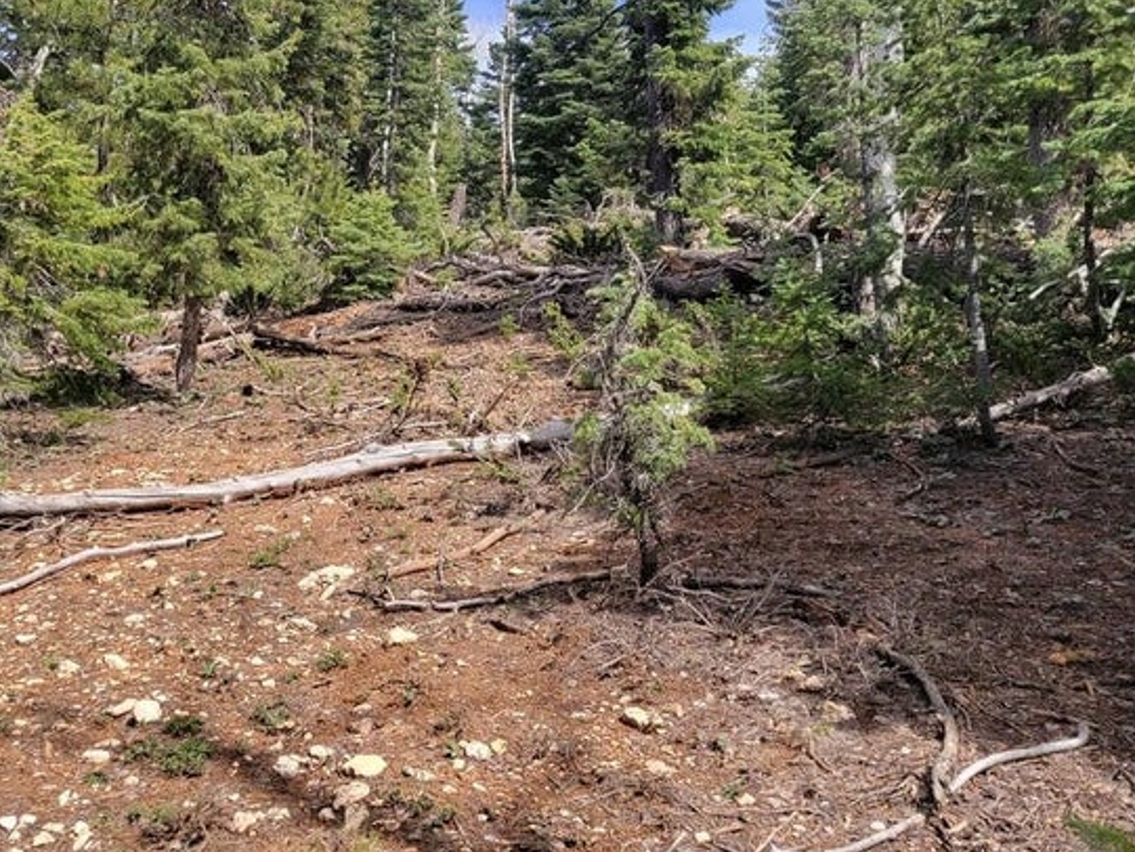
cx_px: 461
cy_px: 357
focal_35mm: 41
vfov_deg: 35.1
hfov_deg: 45.5
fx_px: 1345
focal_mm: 5.4
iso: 40
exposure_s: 1/1090
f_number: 1.8
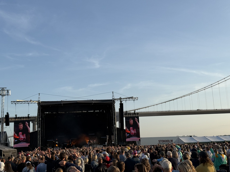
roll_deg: +2.5
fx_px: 319
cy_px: 86
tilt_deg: +12.1
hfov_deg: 39.7
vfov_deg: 30.3
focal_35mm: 48
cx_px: 115
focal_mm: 6.76
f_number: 1.78
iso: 80
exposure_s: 1/3378
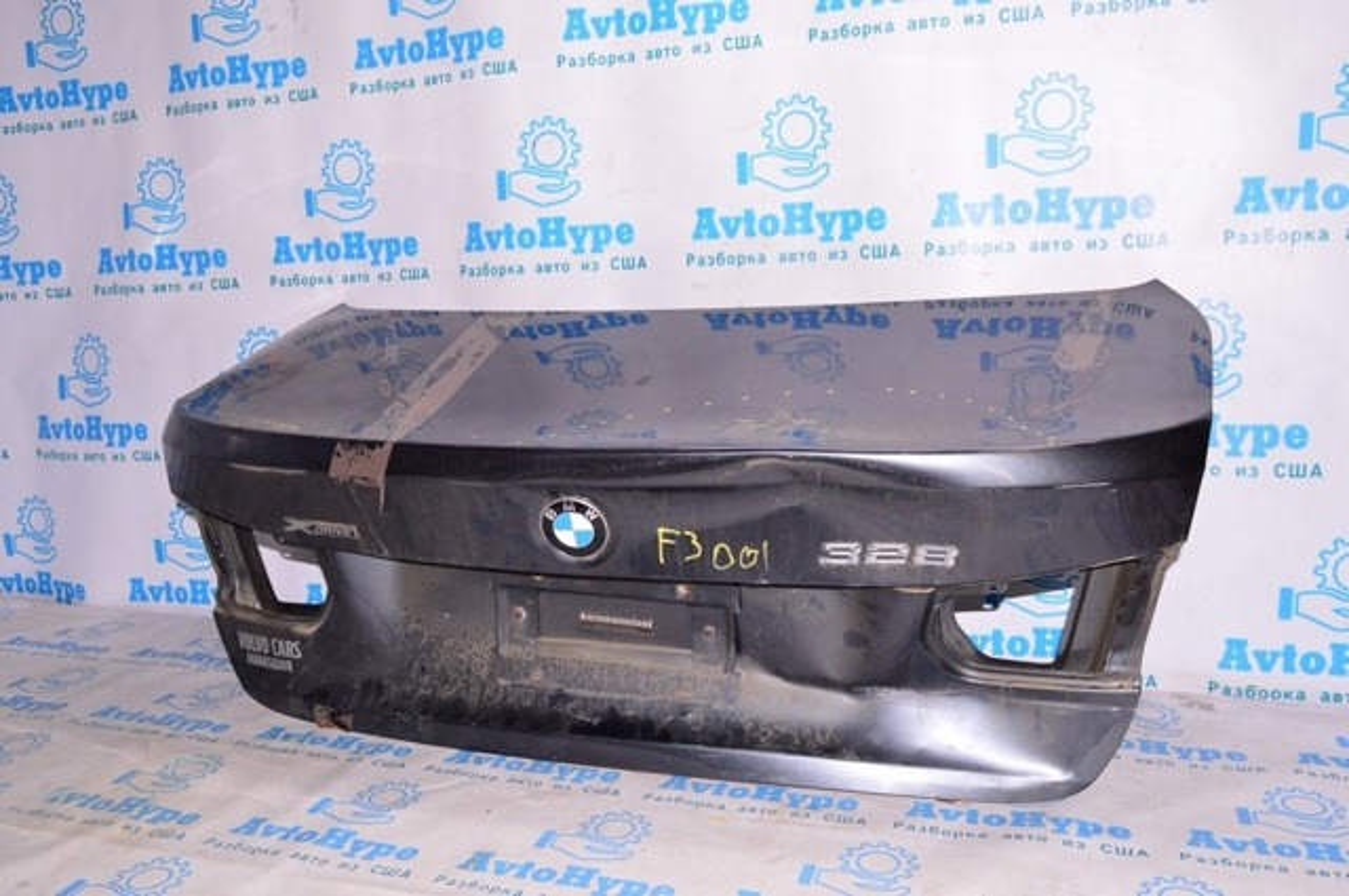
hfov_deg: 62.0
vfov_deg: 43.5
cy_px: 448
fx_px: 1123
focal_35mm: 30
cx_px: 674
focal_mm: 20
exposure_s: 1/200
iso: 1600
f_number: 8
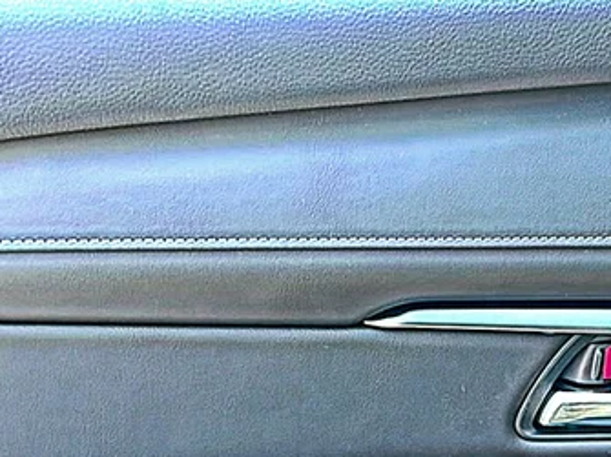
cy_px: 463
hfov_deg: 26.6
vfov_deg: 20.0
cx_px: 536
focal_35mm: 71
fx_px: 1253
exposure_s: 1/143
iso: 100
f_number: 1.78
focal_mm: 6.86
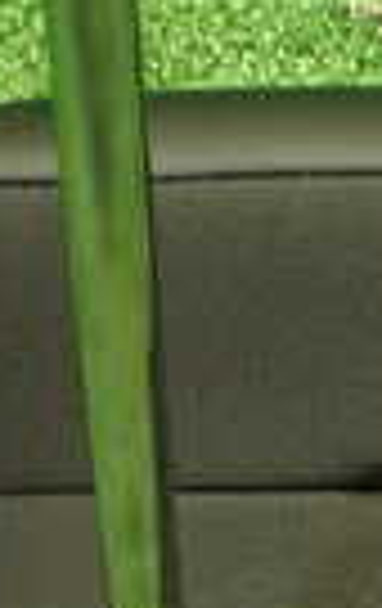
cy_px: 428
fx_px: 2336
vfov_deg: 14.8
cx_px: 364
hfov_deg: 9.3
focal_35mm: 141
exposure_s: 1/80
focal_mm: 5.4
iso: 800
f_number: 2.3
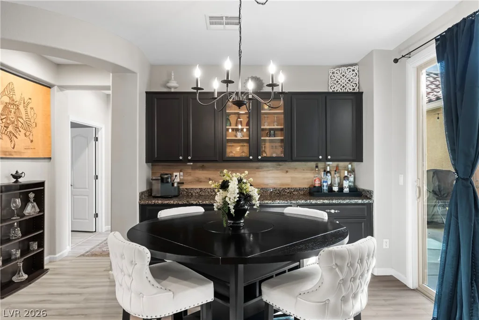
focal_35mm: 24
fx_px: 319
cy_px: 160
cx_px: 240
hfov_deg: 73.7
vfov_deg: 53.1
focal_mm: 24
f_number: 8
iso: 400
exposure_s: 1/3
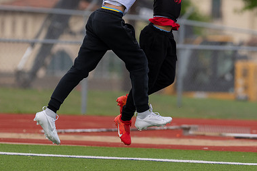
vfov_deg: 2.6
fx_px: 3780
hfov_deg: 3.9
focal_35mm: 530
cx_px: 154
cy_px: 65
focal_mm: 200
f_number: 2.8
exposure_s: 1/1250
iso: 100
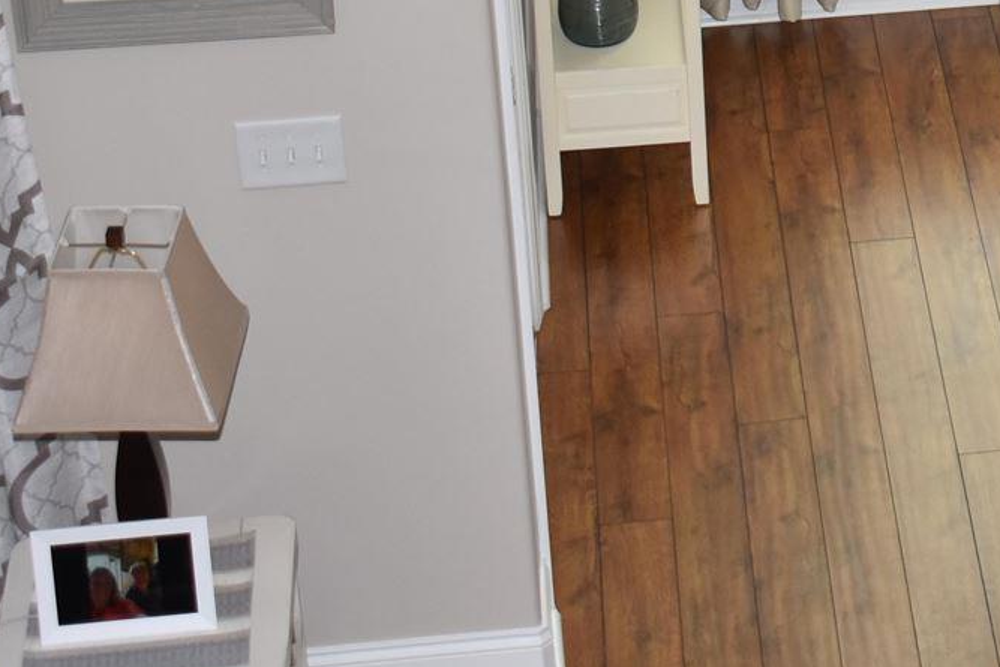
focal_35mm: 134
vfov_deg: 10.1
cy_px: -188
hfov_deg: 14.8
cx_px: 1208
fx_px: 3710
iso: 320
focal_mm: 29
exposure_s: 1/125
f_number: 4.2
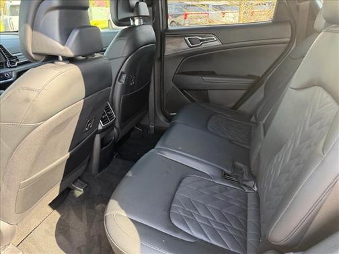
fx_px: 235
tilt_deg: -26.8
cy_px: 127
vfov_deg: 56.8
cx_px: 170
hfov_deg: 71.6
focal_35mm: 24
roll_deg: +0.1
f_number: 1.78
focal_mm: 6.76
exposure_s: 1/215
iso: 200
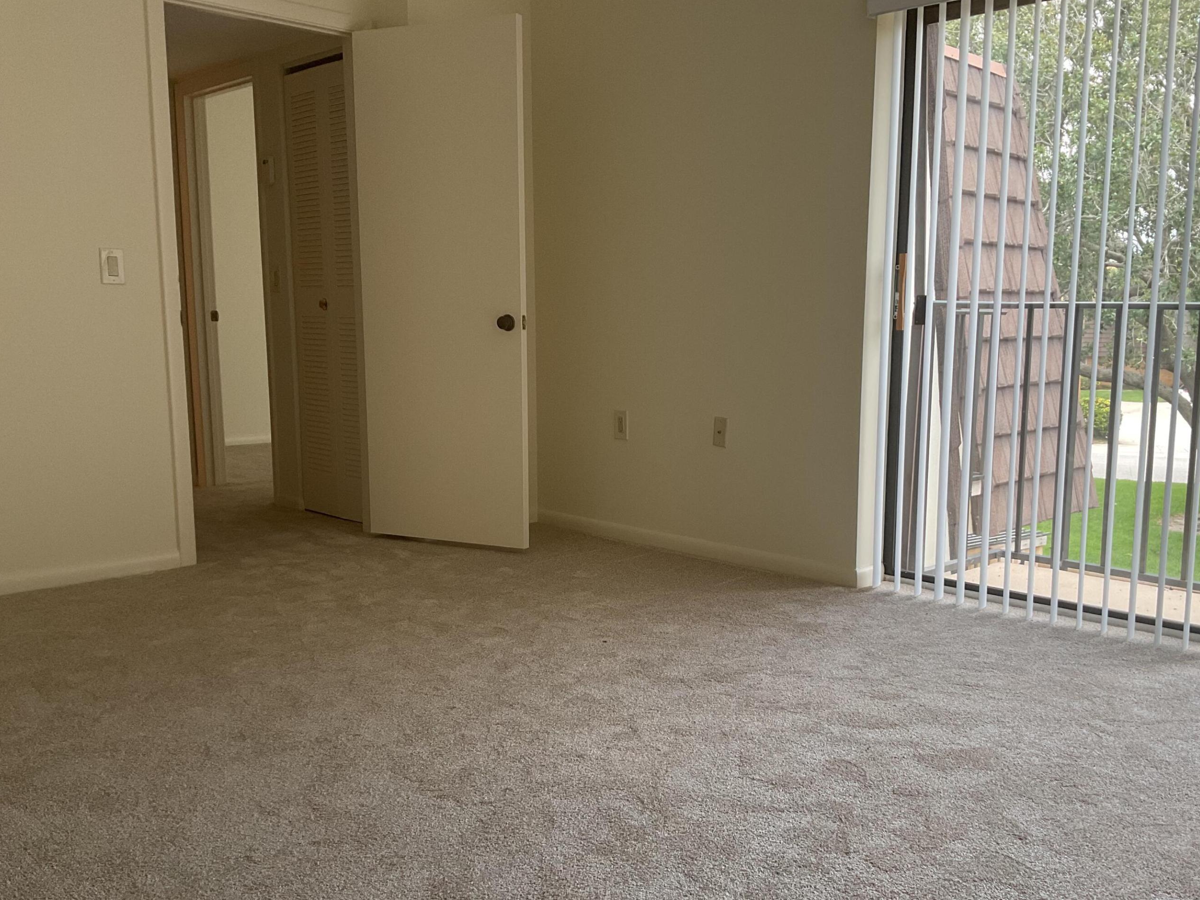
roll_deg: -1.8
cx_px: 679
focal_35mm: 33
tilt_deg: -10.1
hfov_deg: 55.2
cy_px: 503
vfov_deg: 42.9
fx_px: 1144
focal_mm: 3
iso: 50
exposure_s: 1/120
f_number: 1.8
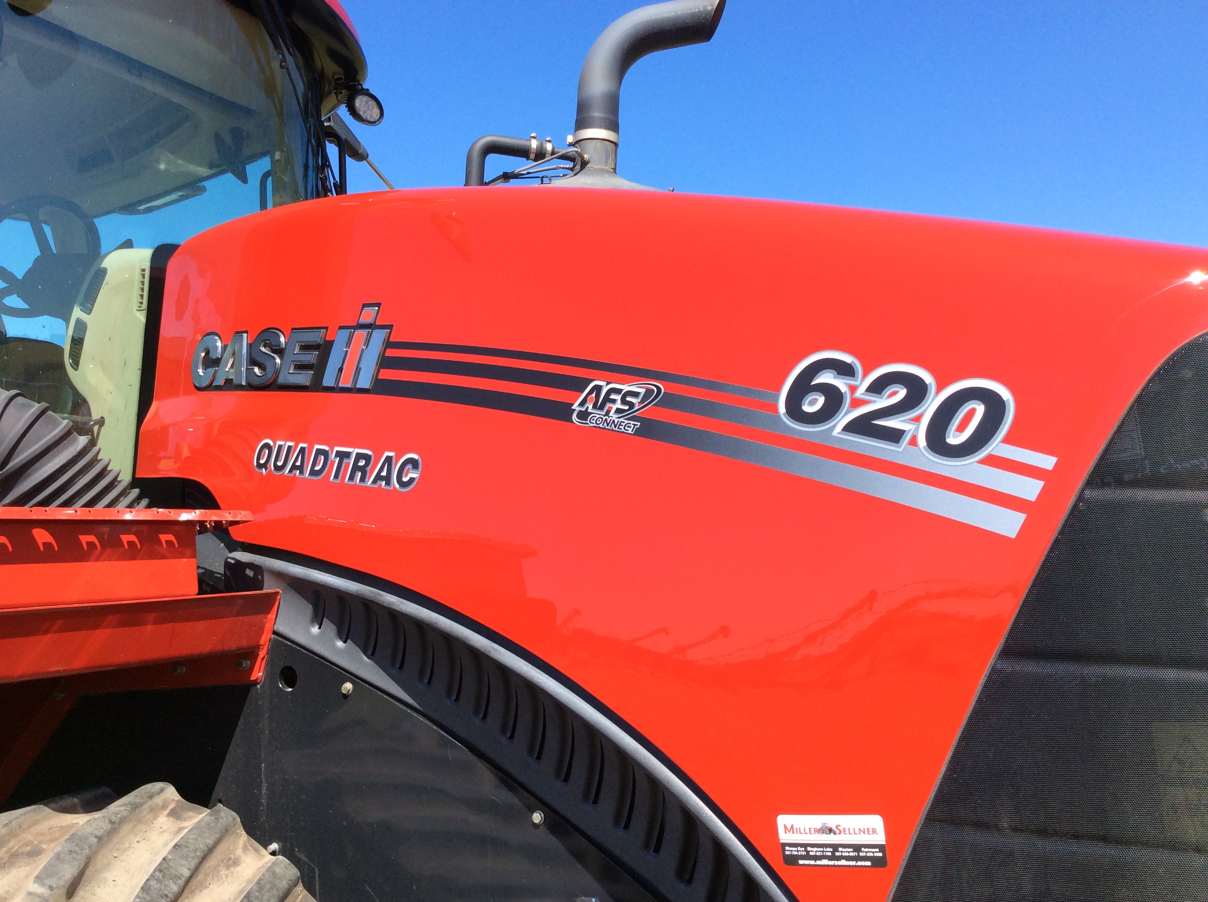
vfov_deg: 44.1
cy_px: 451
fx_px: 1115
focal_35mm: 32
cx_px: 604
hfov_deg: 56.9
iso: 32
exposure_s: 1/715
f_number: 2.4
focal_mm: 3.3
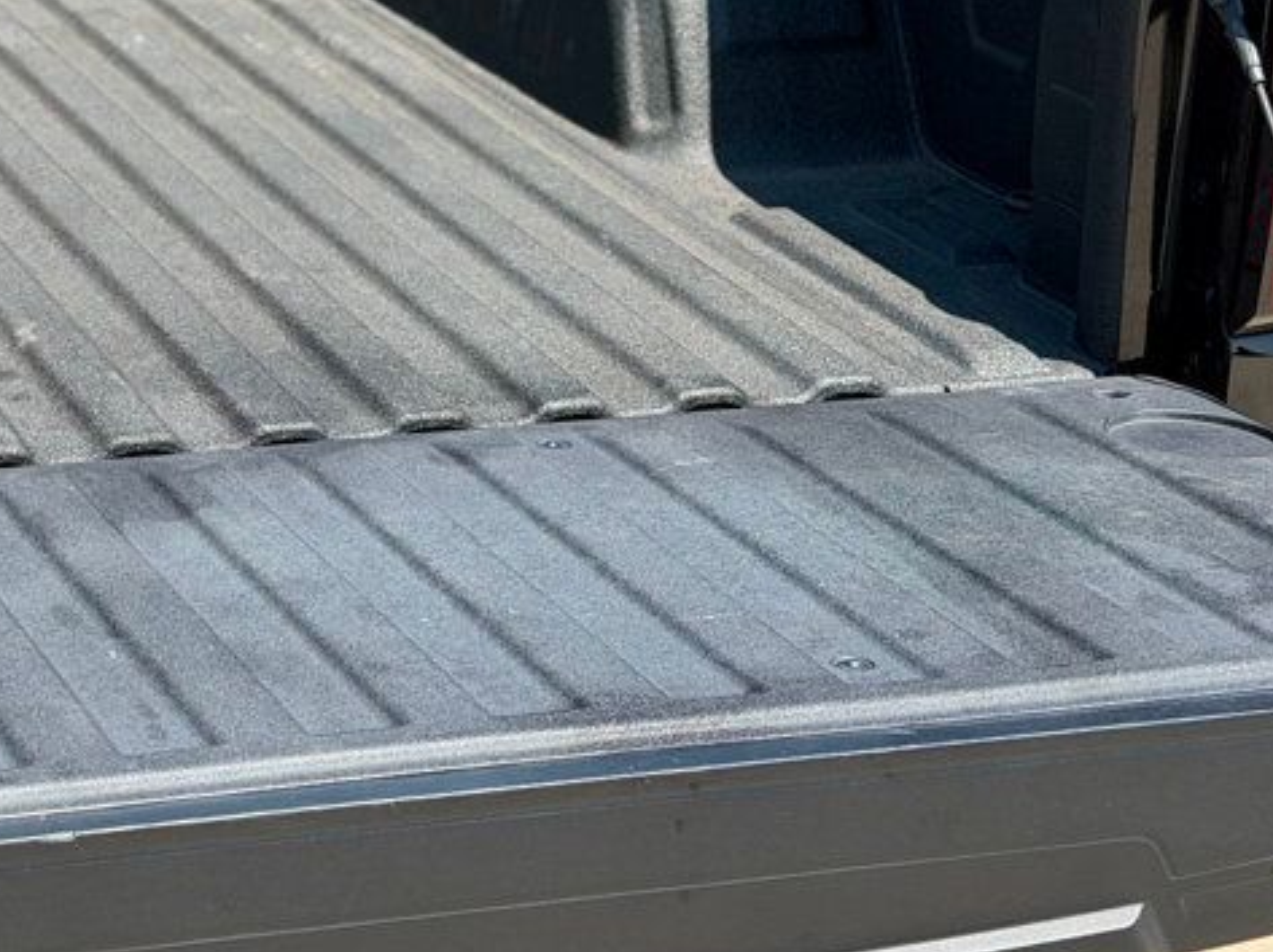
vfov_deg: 14.1
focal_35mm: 104
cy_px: 75
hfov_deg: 18.5
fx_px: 3822
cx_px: 43
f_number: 1.78
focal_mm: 6.76
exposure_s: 1/1795
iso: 80
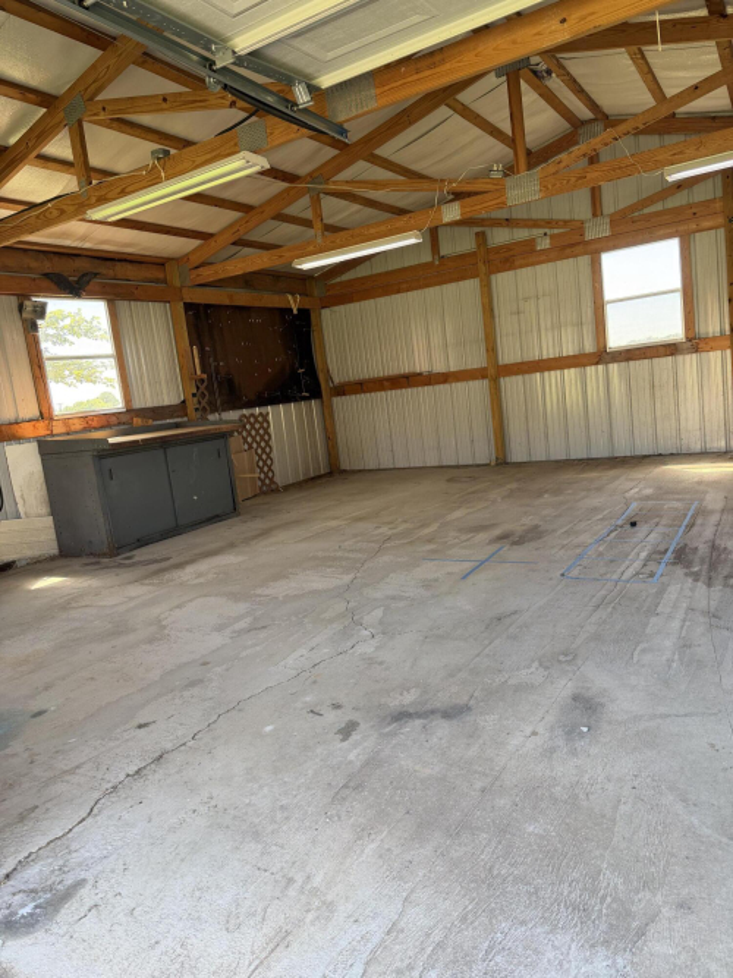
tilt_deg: -8.1
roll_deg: +6.8
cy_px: 489
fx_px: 678
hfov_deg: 56.8
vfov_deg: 71.6
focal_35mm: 24
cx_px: 366
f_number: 1.78
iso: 100
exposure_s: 1/190
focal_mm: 6.76
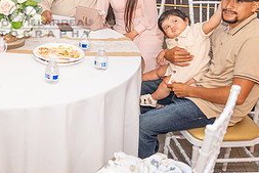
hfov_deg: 33.7
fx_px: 396
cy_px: 20
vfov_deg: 24.0
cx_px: 13
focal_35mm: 55
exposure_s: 1/160
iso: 800
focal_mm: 24
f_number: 3.2
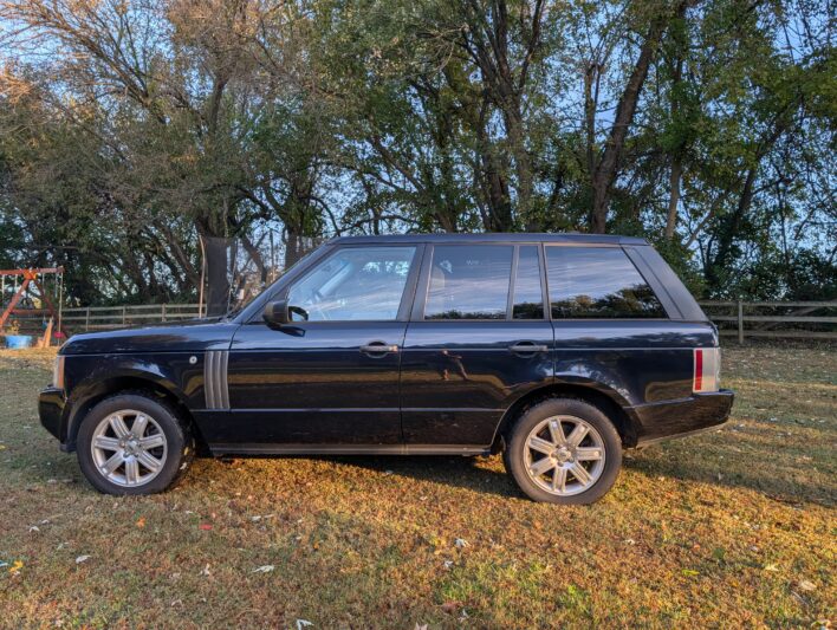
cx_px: 418
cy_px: 315
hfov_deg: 71.5
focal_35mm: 24
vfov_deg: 56.9
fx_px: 581
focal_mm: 6.9
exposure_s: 1/934
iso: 20
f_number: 1.68
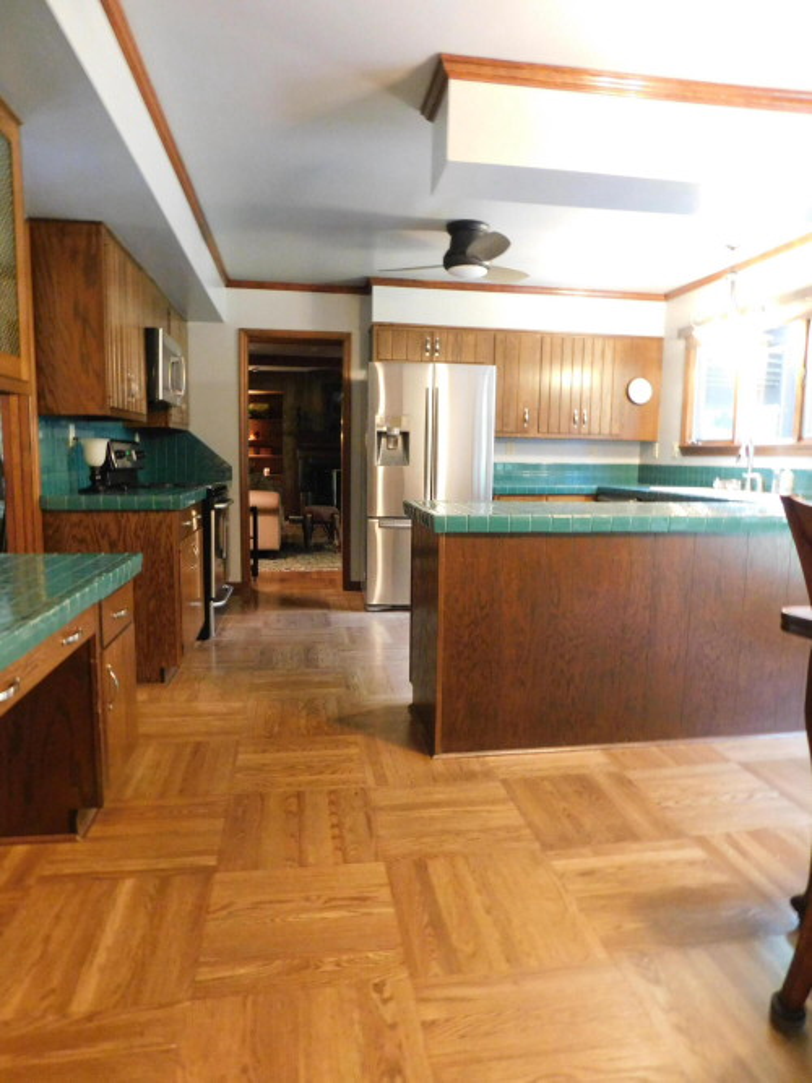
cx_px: 406
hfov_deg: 58.9
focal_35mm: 23
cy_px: 542
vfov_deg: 73.9
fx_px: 720
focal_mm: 4
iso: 720
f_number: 3
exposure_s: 1/8
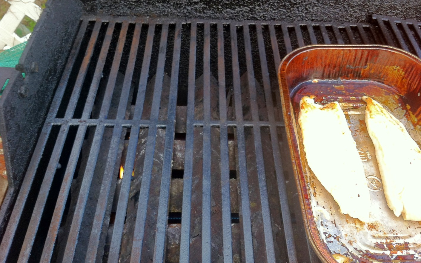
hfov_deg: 51.5
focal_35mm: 38
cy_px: 116
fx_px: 436
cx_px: 215
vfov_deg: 33.5
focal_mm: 3.85
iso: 100
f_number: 2.8
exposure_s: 1/15
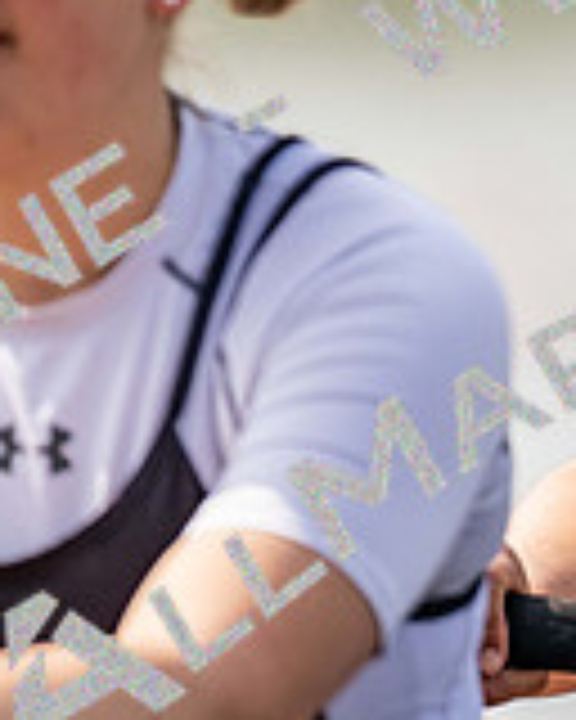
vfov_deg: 0.9
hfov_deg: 0.8
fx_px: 43641
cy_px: 92
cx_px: 918
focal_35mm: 2048
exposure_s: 1/2500
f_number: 4
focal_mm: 600
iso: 450
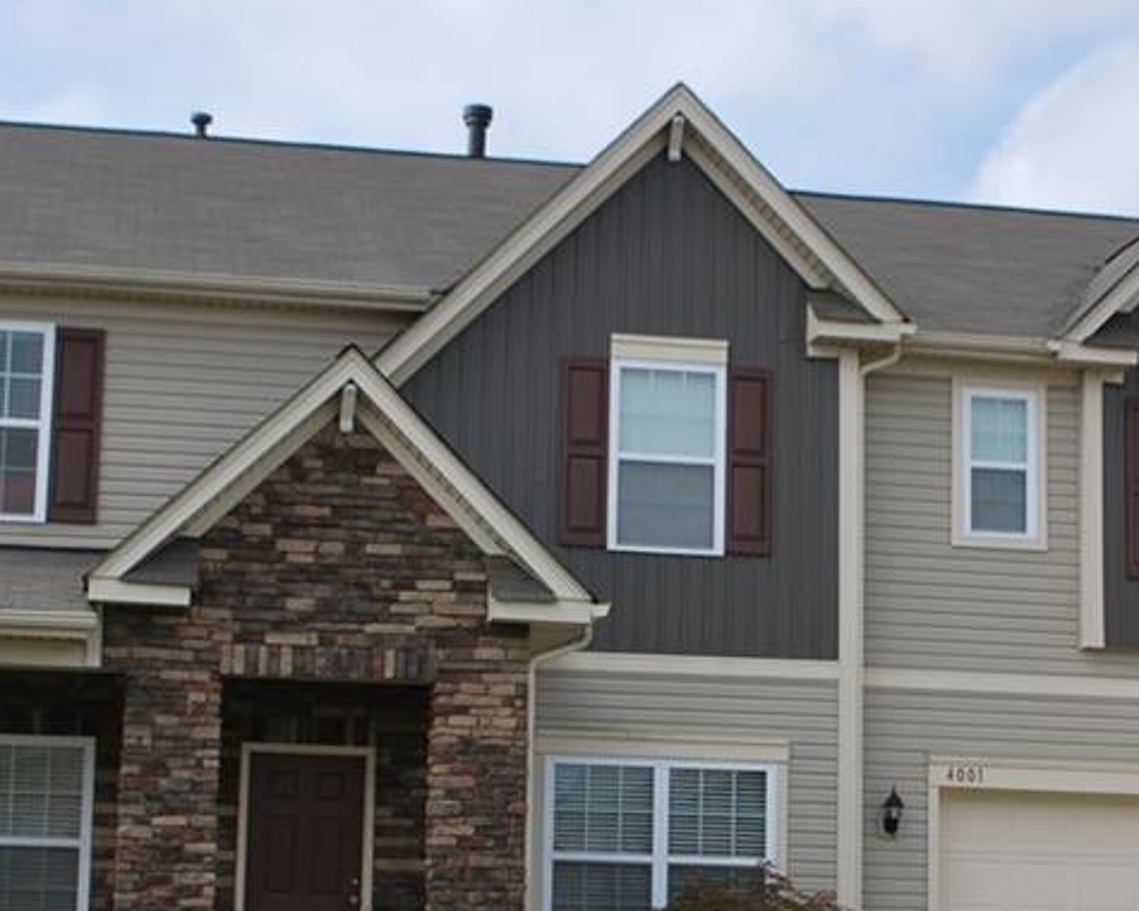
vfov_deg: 19.4
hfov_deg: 24.1
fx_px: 2663
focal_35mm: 79
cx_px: 549
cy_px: 601
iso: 100
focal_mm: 26
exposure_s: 1/200
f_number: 7.1
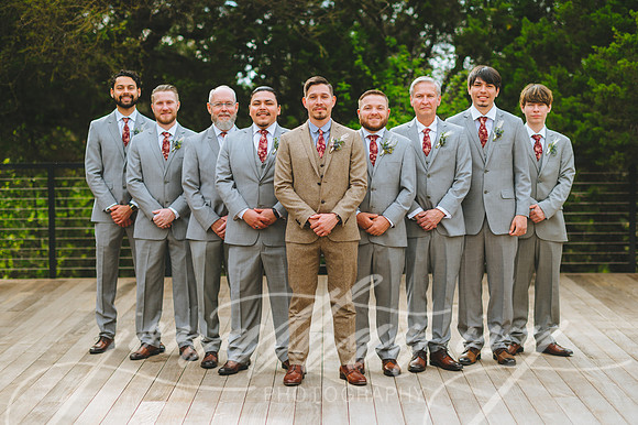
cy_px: 212
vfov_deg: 16.1
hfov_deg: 23.9
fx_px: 1505
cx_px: 319
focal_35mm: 85
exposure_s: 1/1600
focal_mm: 85
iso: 200
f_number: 2.2
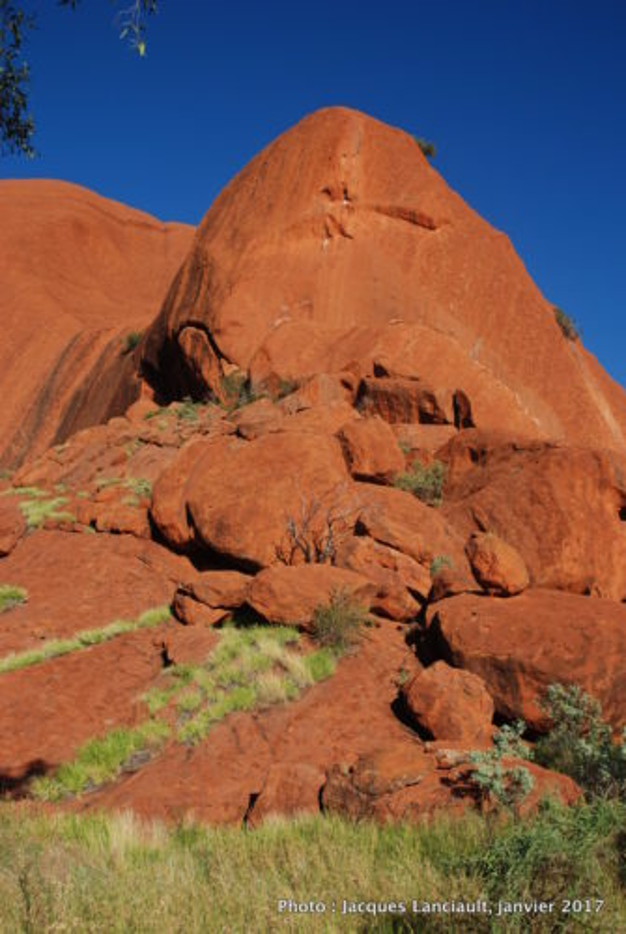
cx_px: 313
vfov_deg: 57.2
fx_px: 858
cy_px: 467
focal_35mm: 33
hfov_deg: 40.1
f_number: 8
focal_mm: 22
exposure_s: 1/250
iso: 100
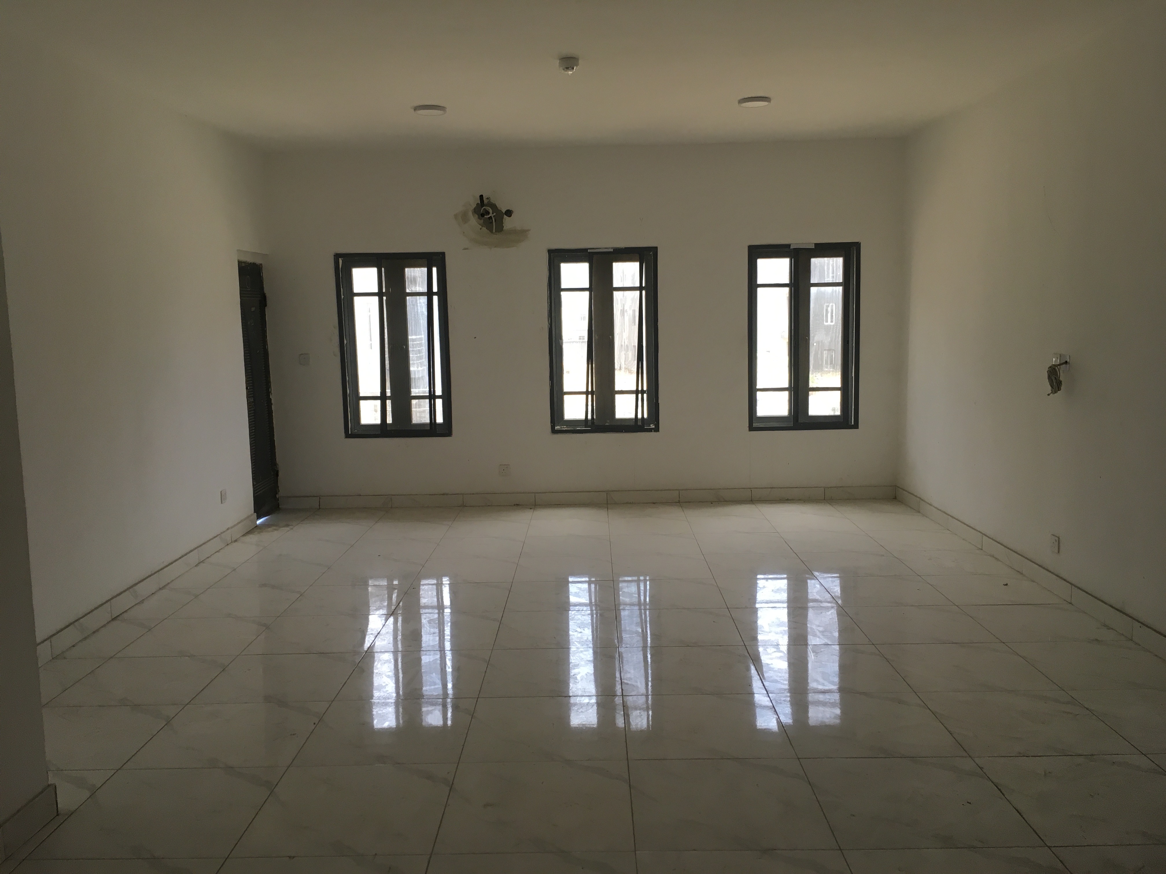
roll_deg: +2.7
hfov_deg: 61.7
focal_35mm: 29
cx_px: 583
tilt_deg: -5.9
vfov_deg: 48.2
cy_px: 437
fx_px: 977
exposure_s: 1/33
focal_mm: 4.15
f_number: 2.2
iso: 32
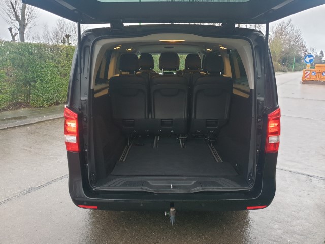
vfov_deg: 53.1
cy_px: 122
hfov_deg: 67.3
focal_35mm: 26
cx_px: 162
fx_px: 244
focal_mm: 4.3
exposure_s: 1/25
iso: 250
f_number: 1.5
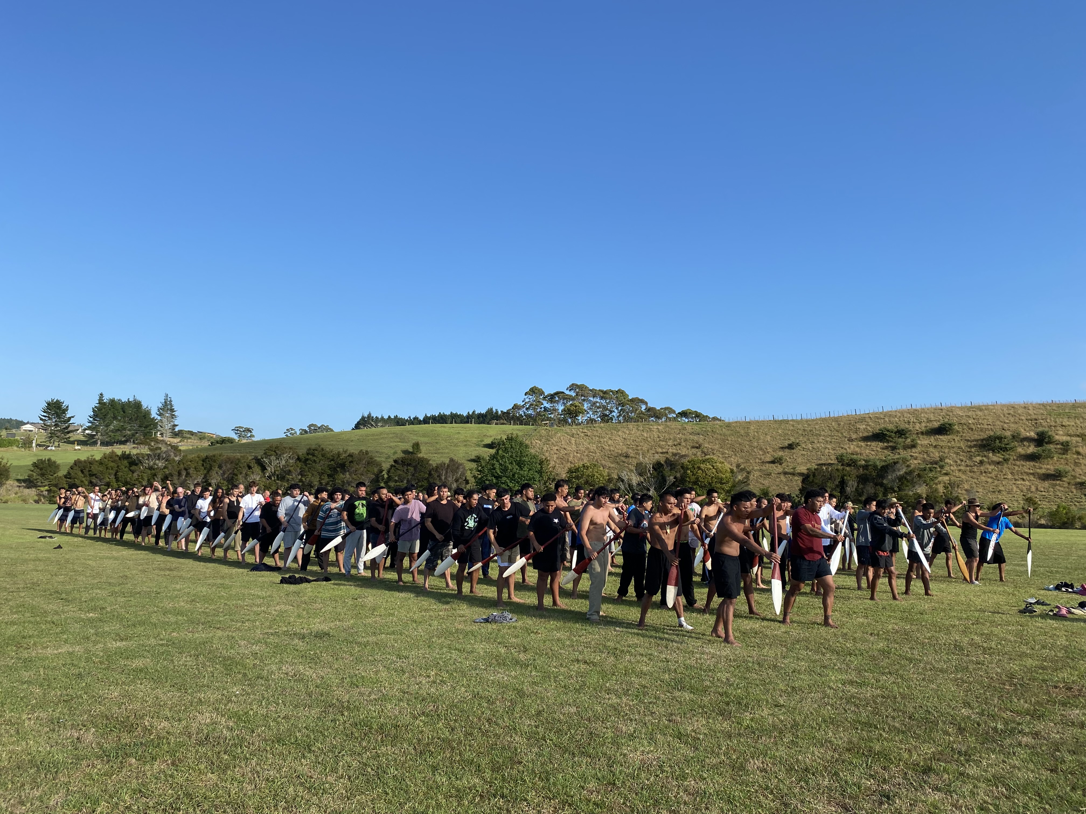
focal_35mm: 26
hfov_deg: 67.3
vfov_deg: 53.1
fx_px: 816
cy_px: 407
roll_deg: -1.1
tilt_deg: +4.6
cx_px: 543
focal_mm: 4.25
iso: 32
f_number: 1.8
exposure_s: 1/2513
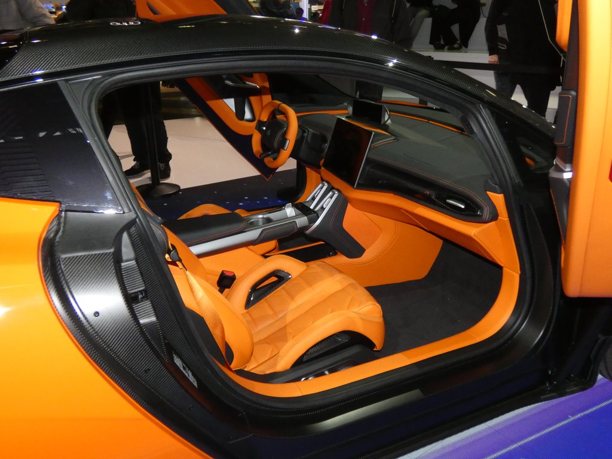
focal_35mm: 31
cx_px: 306
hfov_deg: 58.4
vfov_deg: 45.4
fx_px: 548
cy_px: 230
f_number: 3.3
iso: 800
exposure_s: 1/320
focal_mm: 5.5
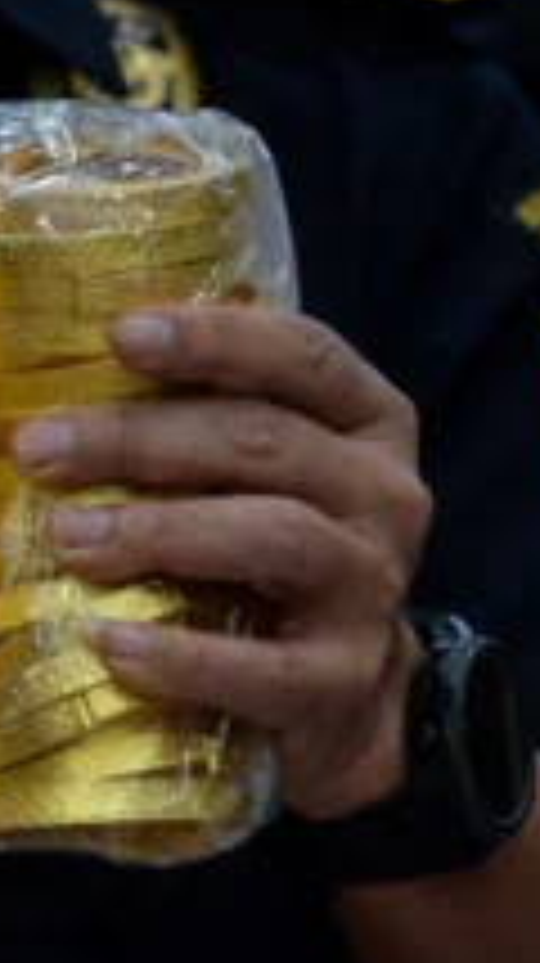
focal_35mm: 412
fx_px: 10513
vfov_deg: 5.2
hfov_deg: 2.9
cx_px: -189
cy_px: 603
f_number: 3.5
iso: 2000
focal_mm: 200
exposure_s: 1/250
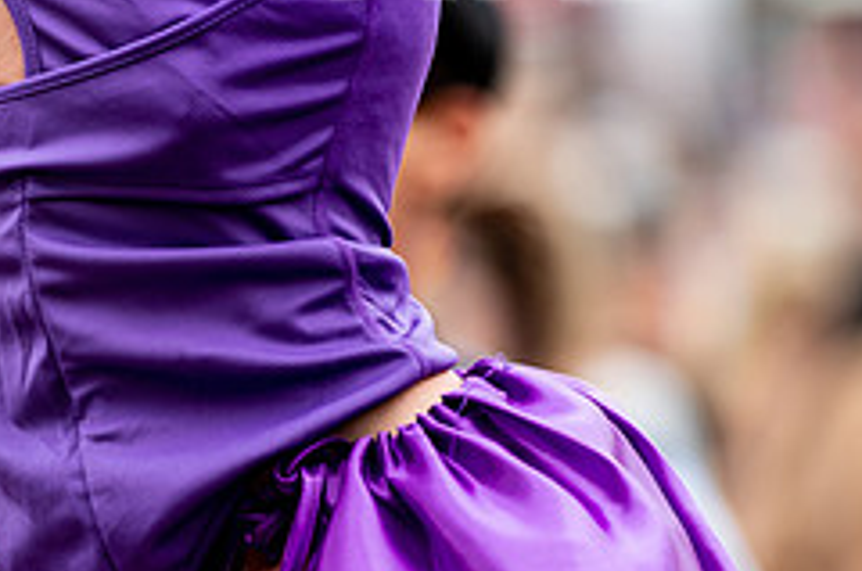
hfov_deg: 3.8
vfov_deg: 2.5
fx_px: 12856
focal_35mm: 538
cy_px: 279
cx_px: -43
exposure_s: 1/400
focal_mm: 200
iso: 100
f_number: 3.5
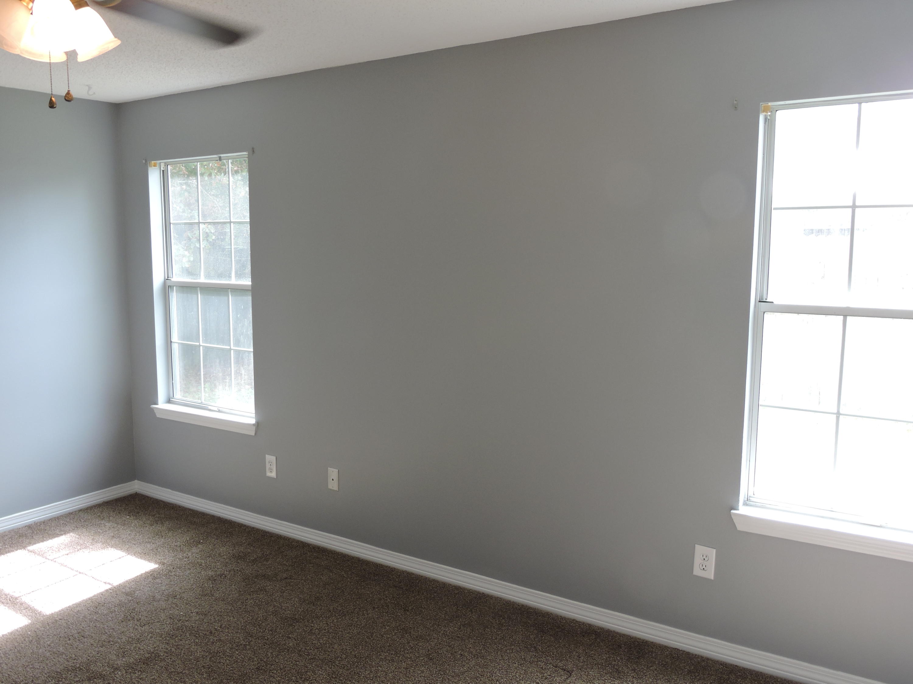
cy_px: 342
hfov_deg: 60.0
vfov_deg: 46.8
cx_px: 456
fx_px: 791
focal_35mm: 30
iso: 100
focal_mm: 5.4
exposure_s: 1/50
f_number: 3.5
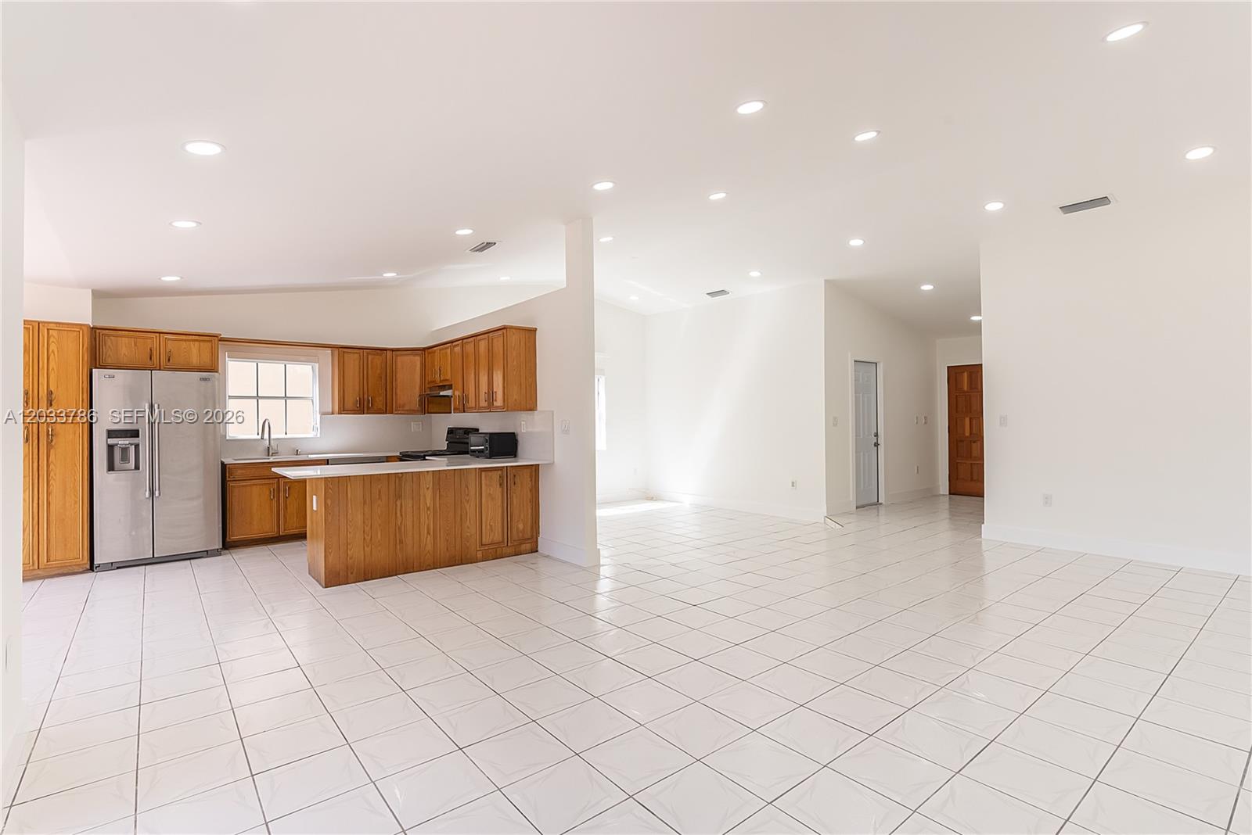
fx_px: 591
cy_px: 418
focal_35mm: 17
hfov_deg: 93.3
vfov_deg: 70.5
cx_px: 626
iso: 100
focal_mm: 17
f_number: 11
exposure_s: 1/25
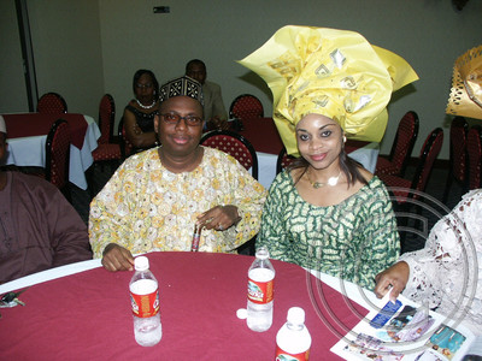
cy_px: 180
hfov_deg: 63.4
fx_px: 390
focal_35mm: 28
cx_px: 241
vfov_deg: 49.7
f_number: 2.8
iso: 200
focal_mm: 7.21
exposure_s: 1/90
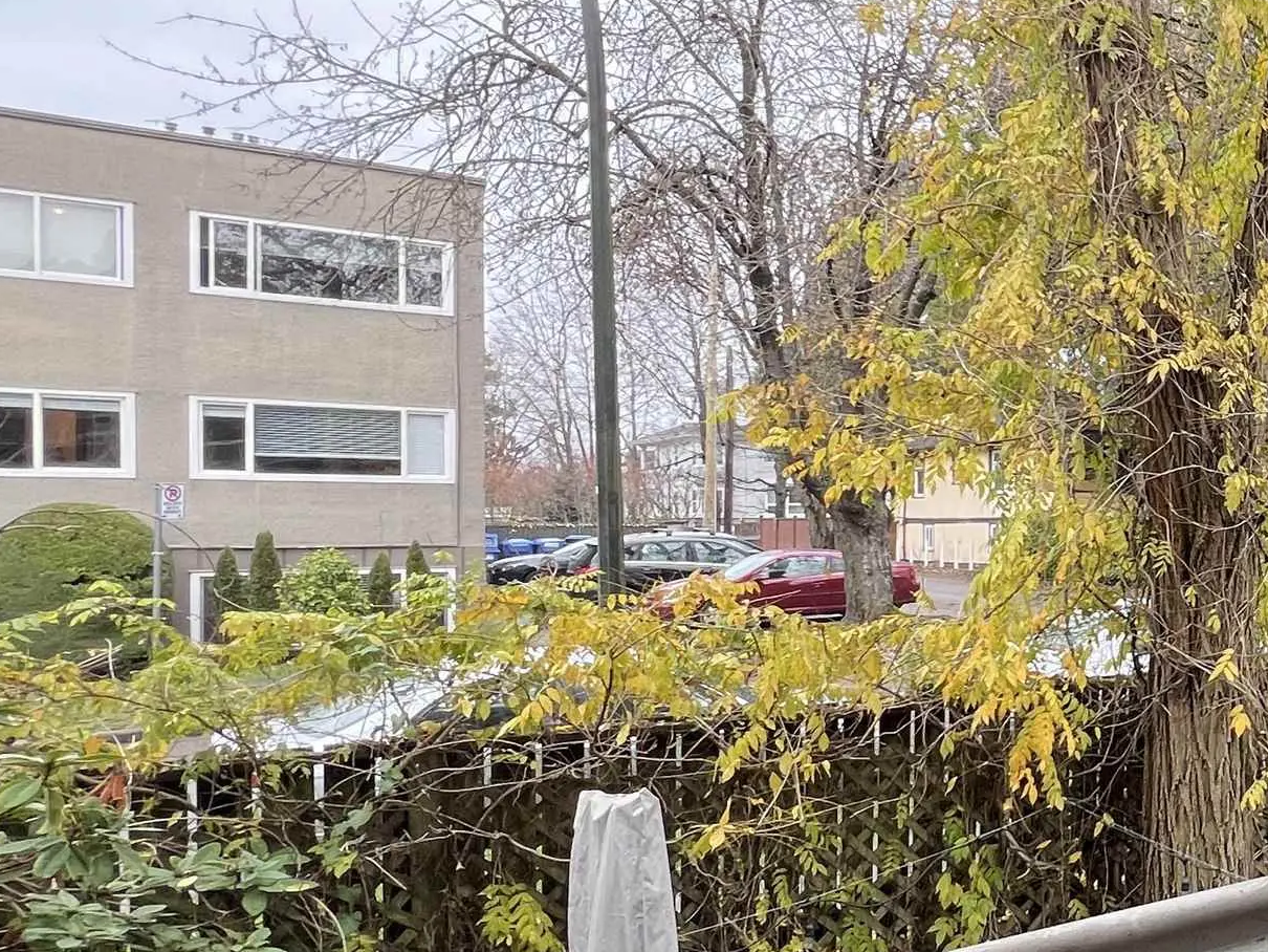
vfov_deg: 42.9
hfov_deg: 38.8
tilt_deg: +0.0
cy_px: 524
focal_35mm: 33
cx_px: 1555
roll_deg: +0.4
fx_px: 1209
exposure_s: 1/99
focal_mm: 1.57
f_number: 1.8
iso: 64
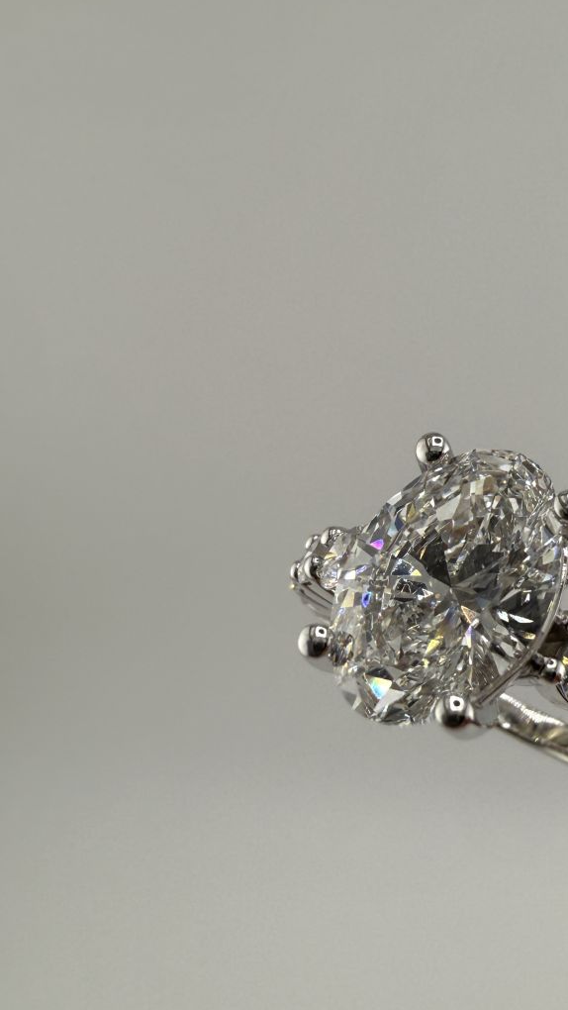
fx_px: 1097
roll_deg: -4.4
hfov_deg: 27.9
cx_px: 515
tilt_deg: -23.5
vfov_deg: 49.3
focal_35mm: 41
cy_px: 559
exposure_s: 1/1976
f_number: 2.2
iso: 40
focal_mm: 2.22
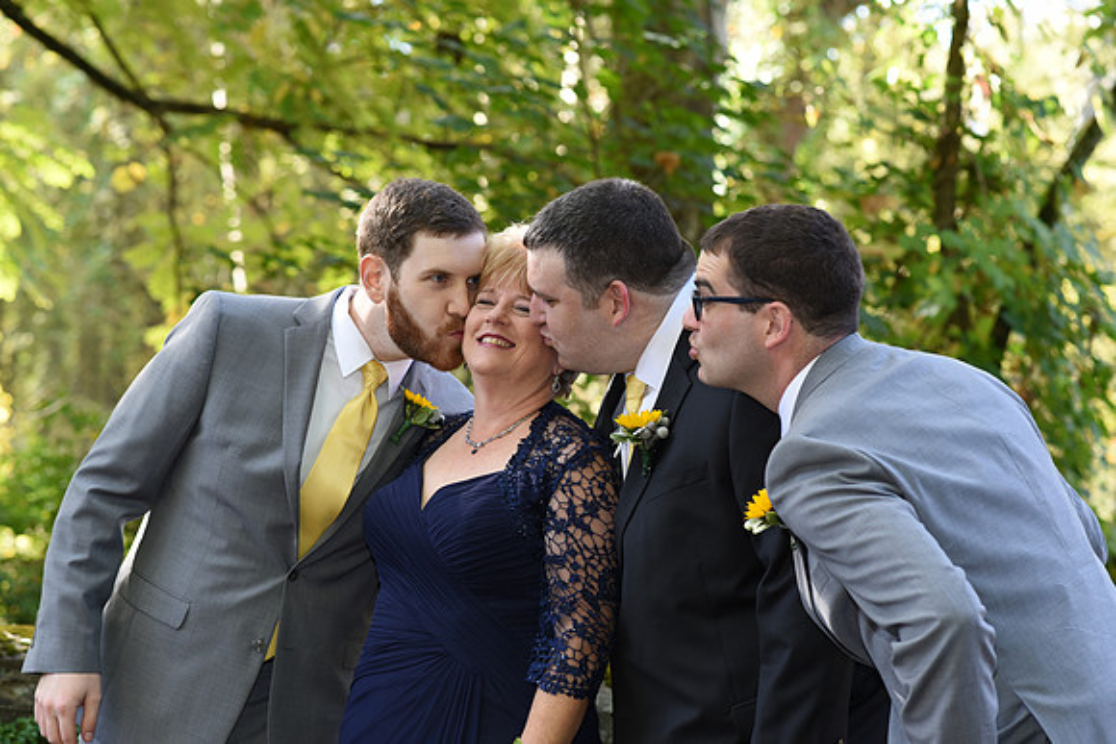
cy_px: 372
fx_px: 2635
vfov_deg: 16.1
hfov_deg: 23.9
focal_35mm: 85
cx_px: 558
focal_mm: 85
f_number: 4.5
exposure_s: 1/200
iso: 500
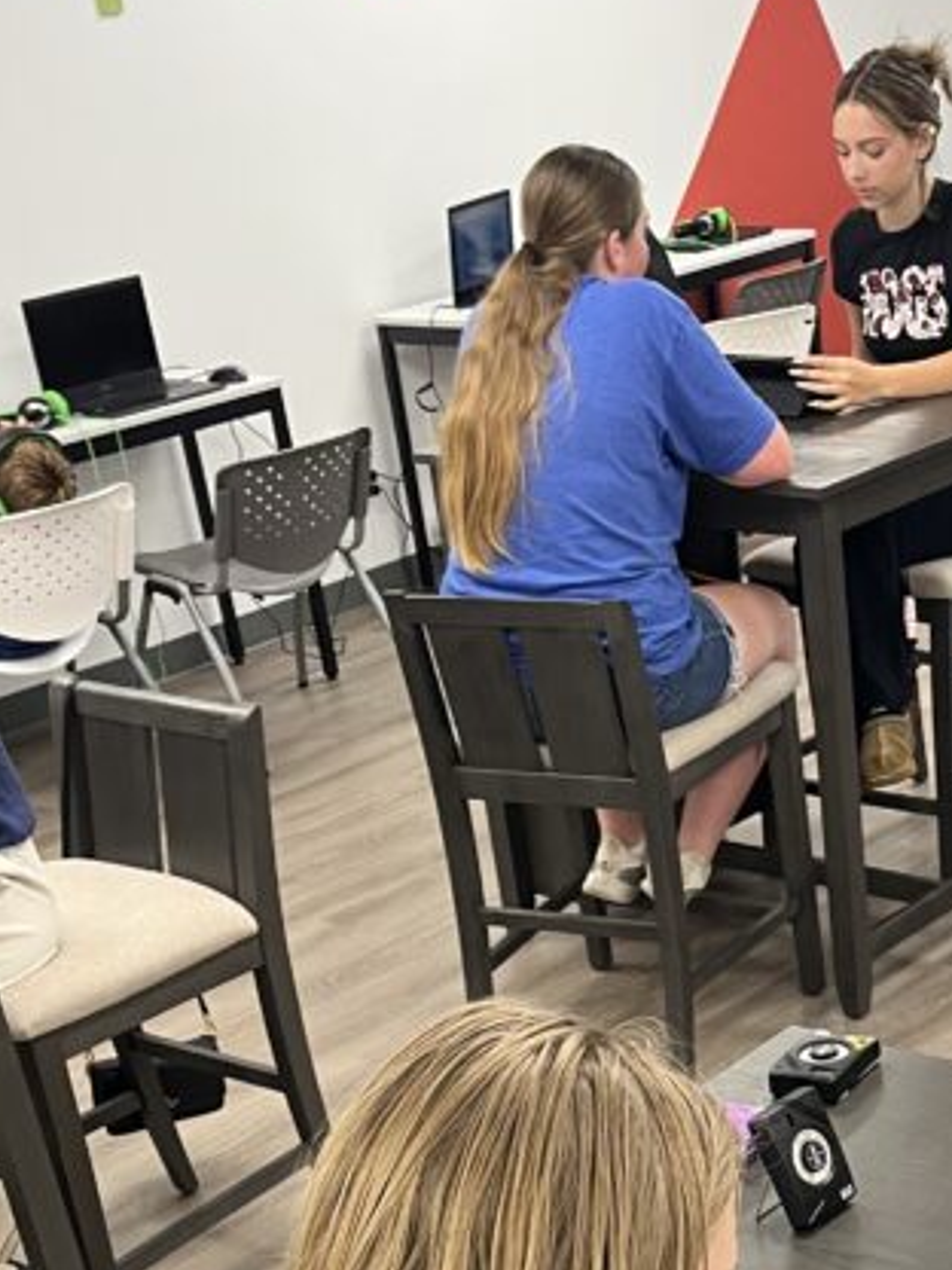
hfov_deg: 22.5
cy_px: 1426
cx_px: 827
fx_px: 2347
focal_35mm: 64
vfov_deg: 27.5
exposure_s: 1/60
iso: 100
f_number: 1.6
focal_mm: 5.1
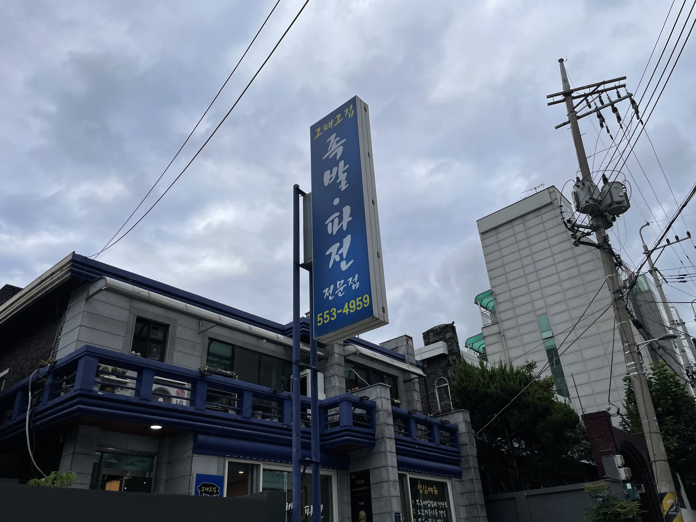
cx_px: 348
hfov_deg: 67.3
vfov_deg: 53.1
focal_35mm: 26
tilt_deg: +33.4
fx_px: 523
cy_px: 261
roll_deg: +2.5
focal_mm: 4.2
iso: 32
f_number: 1.6
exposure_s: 1/1855
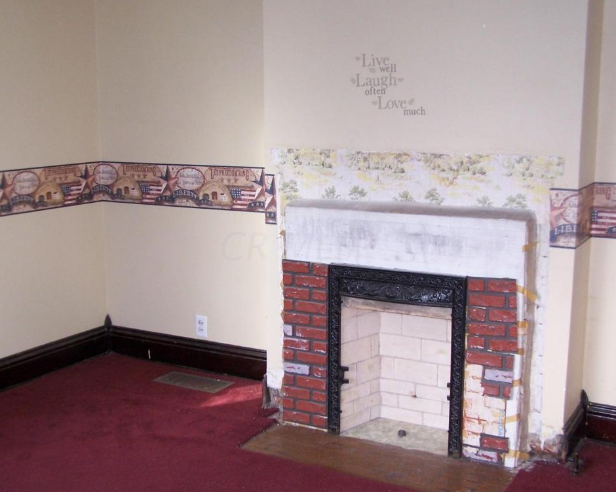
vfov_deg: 29.7
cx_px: 286
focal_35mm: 51
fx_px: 930
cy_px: 245
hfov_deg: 36.6
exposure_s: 1/60
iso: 140
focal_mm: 8
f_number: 3
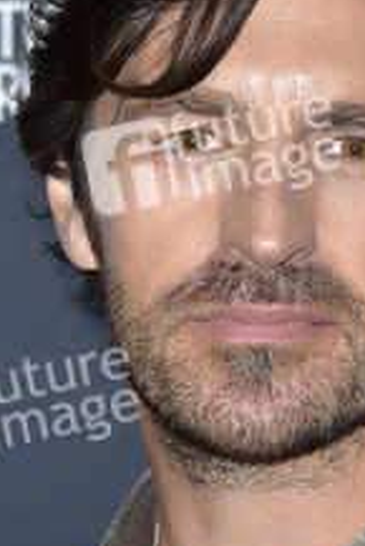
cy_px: 282
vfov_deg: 11.2
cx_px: 286
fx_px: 2794
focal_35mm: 184
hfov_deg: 7.5
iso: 250
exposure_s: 1/250
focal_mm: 100
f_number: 6.3
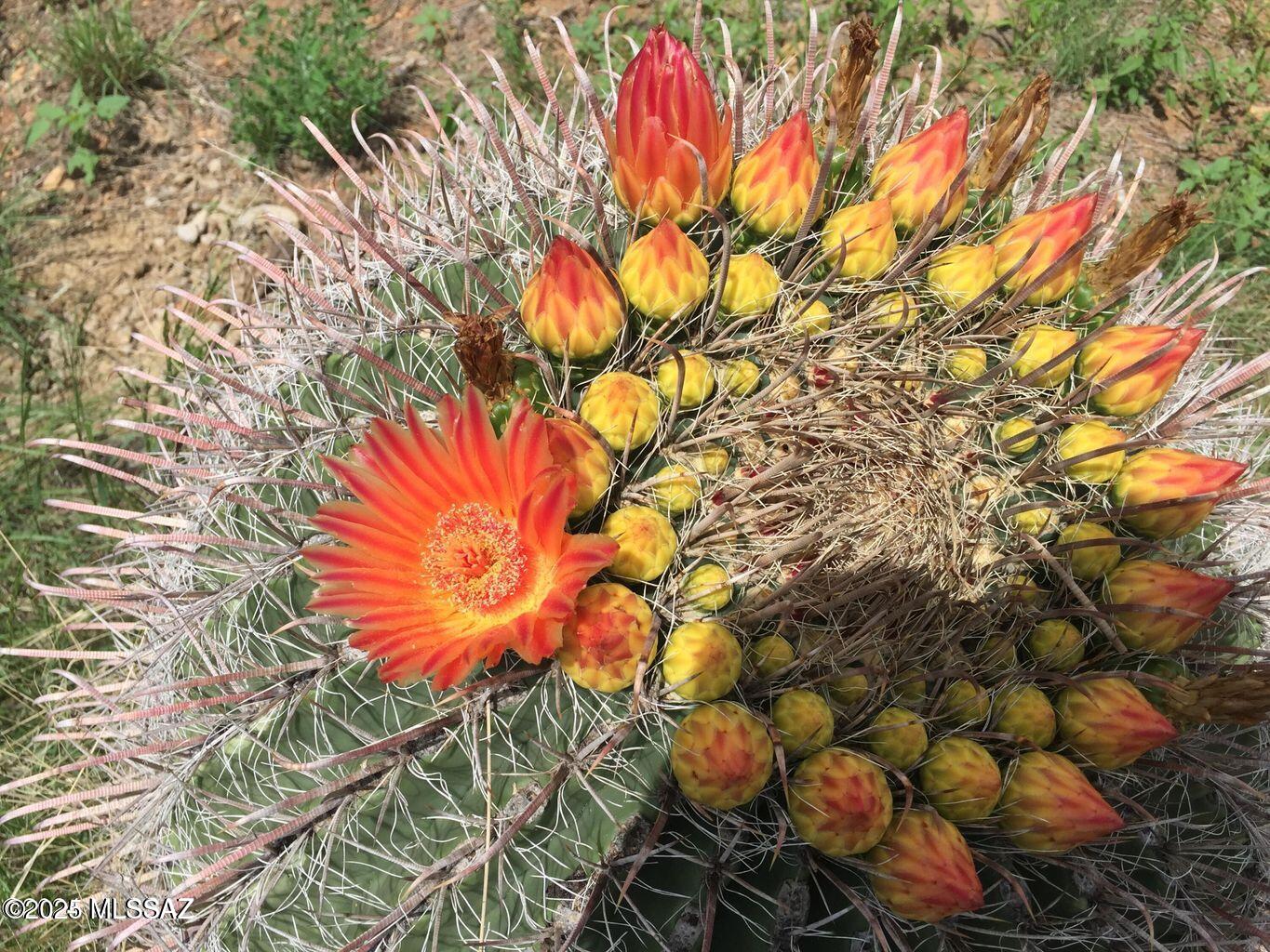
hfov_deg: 61.7
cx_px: 635
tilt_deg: -50.5
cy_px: 476
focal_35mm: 29
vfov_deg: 48.2
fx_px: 1064
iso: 32
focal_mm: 4.15
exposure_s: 1/1980
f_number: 2.2
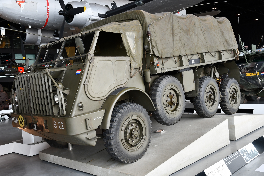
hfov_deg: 53.1
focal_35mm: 36
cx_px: 132
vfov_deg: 36.9
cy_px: 88
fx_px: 264
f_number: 5
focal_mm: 24
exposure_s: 1/100
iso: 400
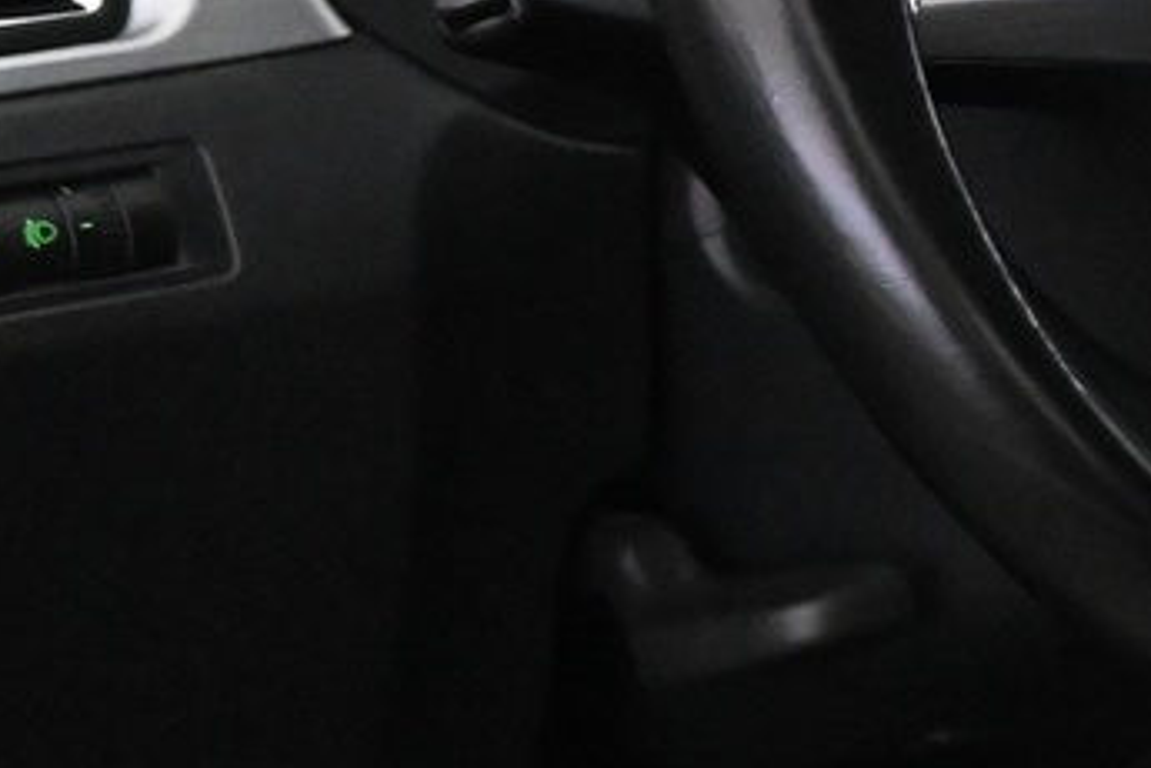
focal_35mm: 145
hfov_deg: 13.2
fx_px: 4620
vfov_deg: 9.4
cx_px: 1848
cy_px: 63
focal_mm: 20.5
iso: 6400
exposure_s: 1/60
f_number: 3.8
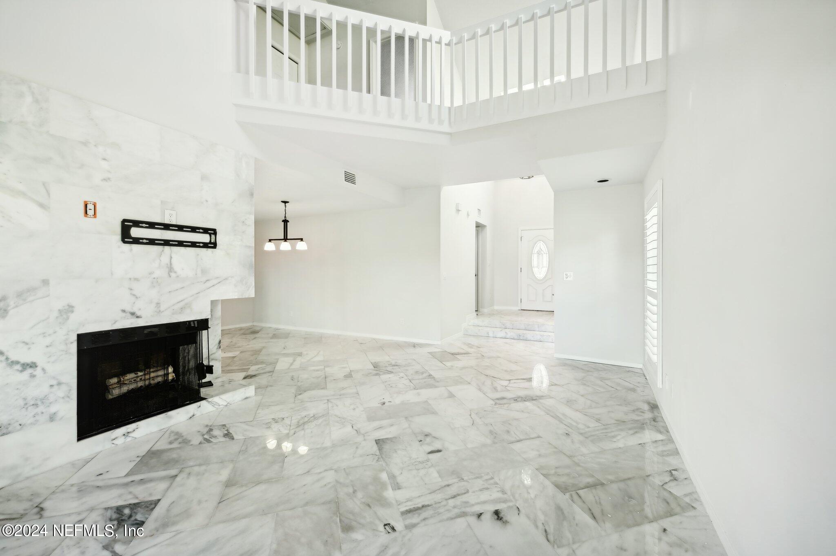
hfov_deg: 104.3
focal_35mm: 14
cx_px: 418
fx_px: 325
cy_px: 278
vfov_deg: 81.1
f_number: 8
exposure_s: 1/10
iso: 400
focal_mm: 14
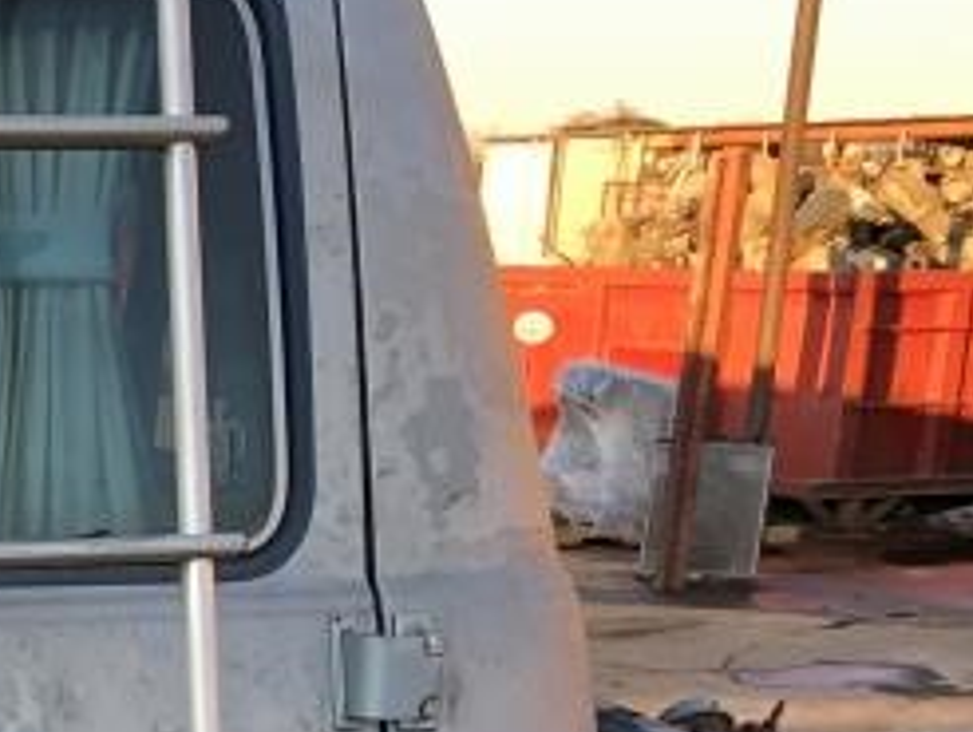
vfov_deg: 15.7
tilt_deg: -13.5
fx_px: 2560
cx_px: -570
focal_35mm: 91
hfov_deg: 18.5
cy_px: 843
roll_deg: -0.9
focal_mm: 3.99
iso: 25
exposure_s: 1/120
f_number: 1.8
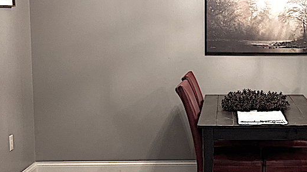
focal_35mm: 90
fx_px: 733
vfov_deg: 13.4
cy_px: 96
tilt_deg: -5.8
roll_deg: +0.3
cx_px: 243
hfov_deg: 23.3
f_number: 1.78
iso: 320
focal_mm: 6.76
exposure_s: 1/60
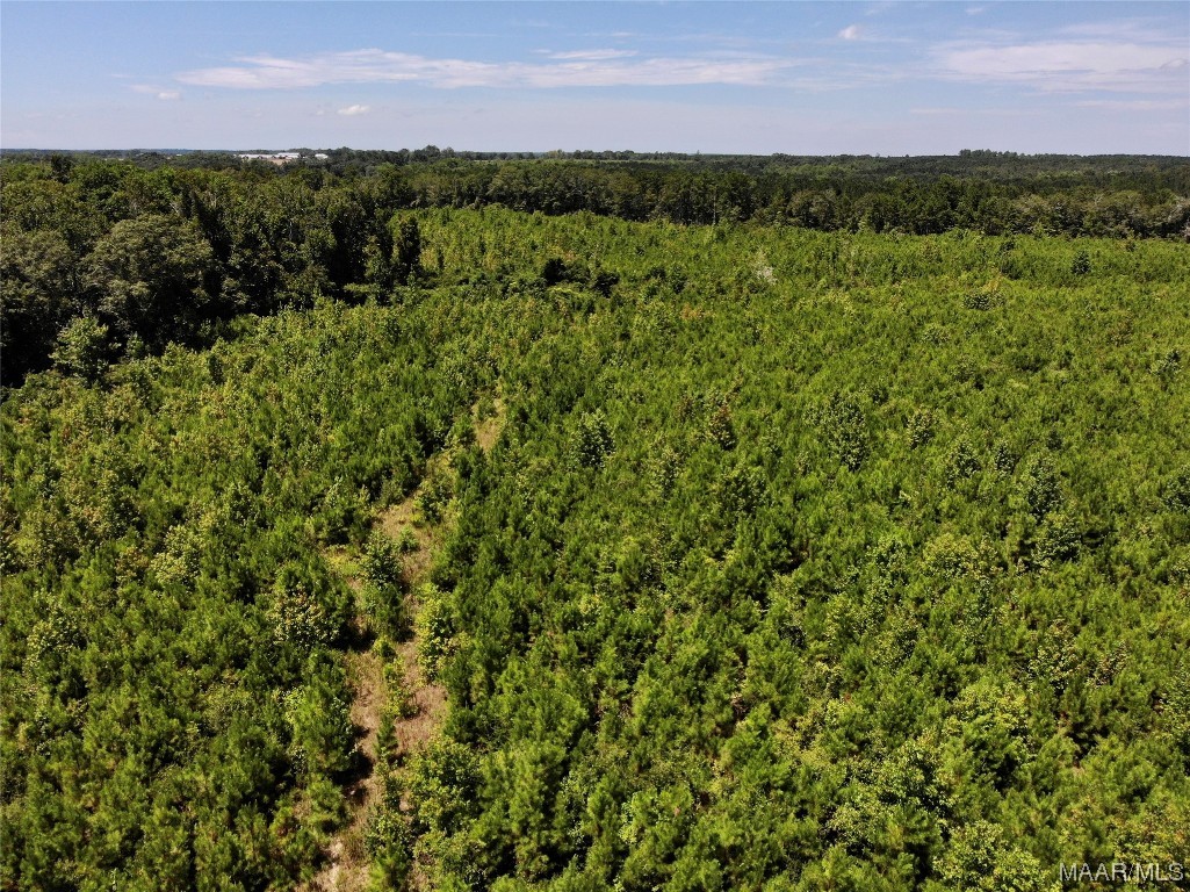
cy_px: 446
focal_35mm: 24
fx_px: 825
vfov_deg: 56.8
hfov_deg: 71.6
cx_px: 595
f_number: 2.8
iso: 100
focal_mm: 4.5
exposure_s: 1/1600
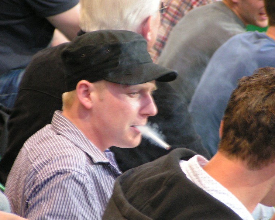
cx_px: 128
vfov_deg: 6.0
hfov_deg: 7.5
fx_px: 2108
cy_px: 110
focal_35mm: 259
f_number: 3.5
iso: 200
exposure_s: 1/15
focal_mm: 37.8
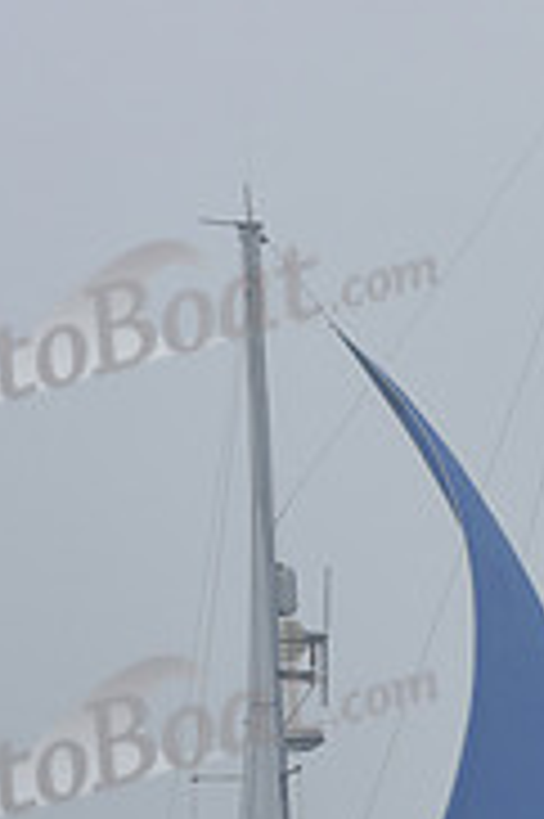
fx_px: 5064
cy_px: 922
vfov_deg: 9.1
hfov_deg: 6.1
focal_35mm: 223
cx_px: 672
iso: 250
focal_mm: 70
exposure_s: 1/800
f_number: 11
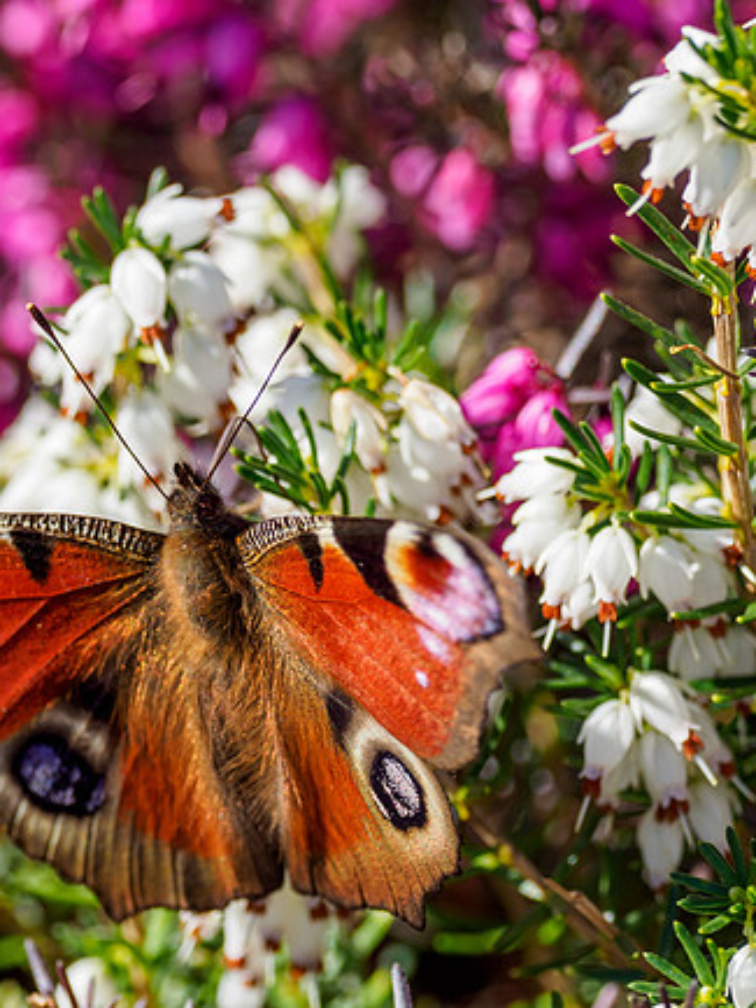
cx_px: 283
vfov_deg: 2.0
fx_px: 28931
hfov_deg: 1.5
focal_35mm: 994
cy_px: 623
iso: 250
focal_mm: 300
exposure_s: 1/640
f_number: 4.5
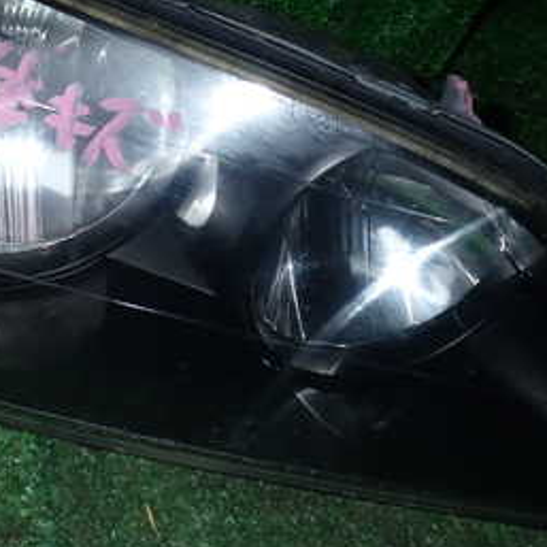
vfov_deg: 27.5
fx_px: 1108
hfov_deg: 27.4
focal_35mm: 62
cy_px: 168
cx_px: 149
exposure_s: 1/30
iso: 200
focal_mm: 5.4
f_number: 6.3
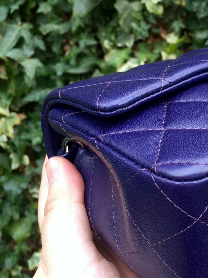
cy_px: 132
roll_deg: +2.8
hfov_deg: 26.2
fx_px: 433
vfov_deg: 35.5
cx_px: 184
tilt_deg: -21.4
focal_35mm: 54
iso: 50
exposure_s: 1/120
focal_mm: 4.15
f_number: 2.2
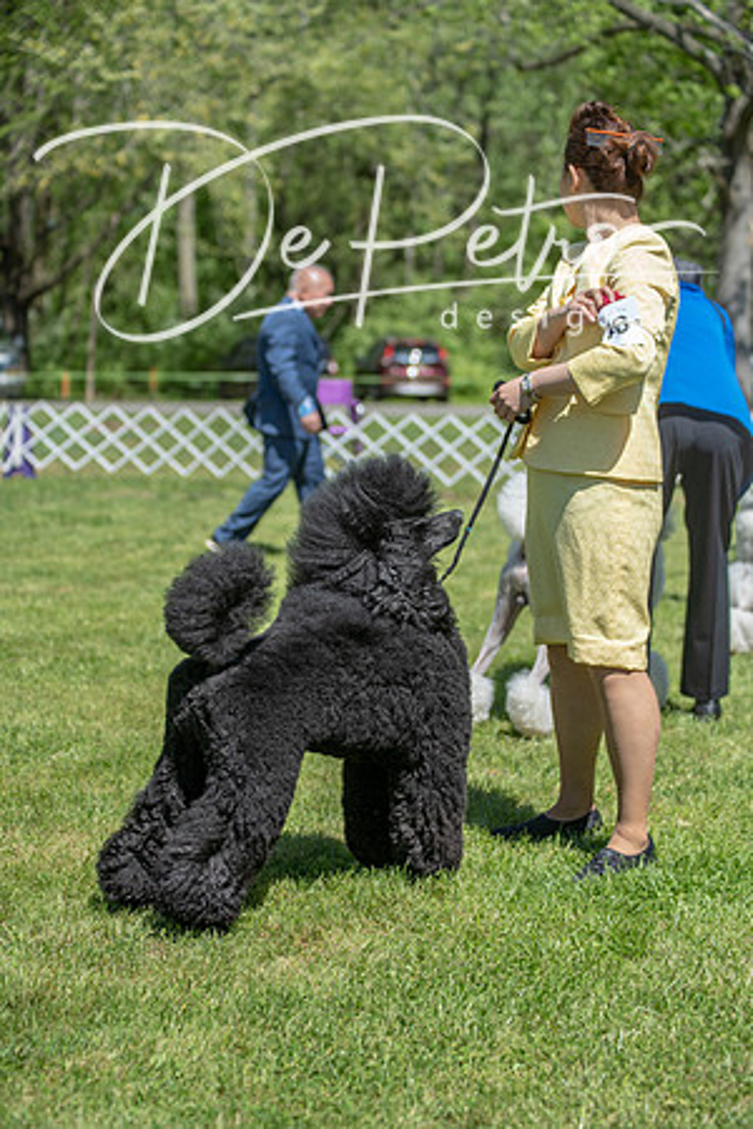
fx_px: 2196
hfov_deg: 19.5
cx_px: 376
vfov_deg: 28.8
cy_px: 564
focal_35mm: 70
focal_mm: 70
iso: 200
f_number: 4
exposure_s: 1/1000
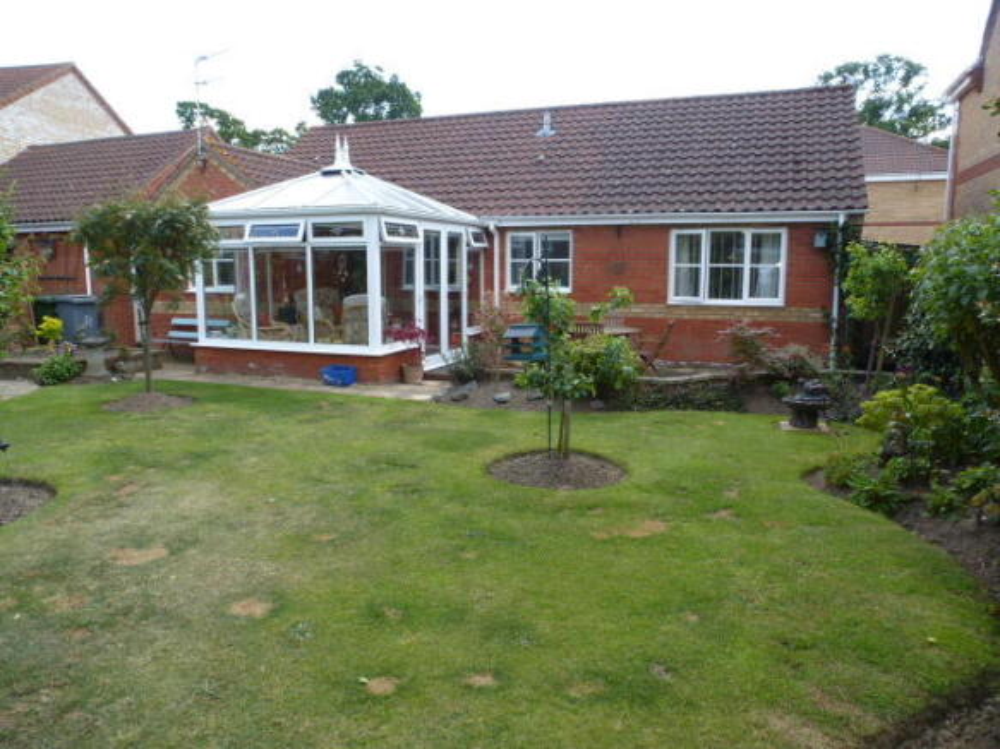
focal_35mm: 24
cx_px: 500
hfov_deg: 71.6
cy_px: 374
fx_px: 693
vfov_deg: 56.8
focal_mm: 4.3
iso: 100
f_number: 3.3
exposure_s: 1/200
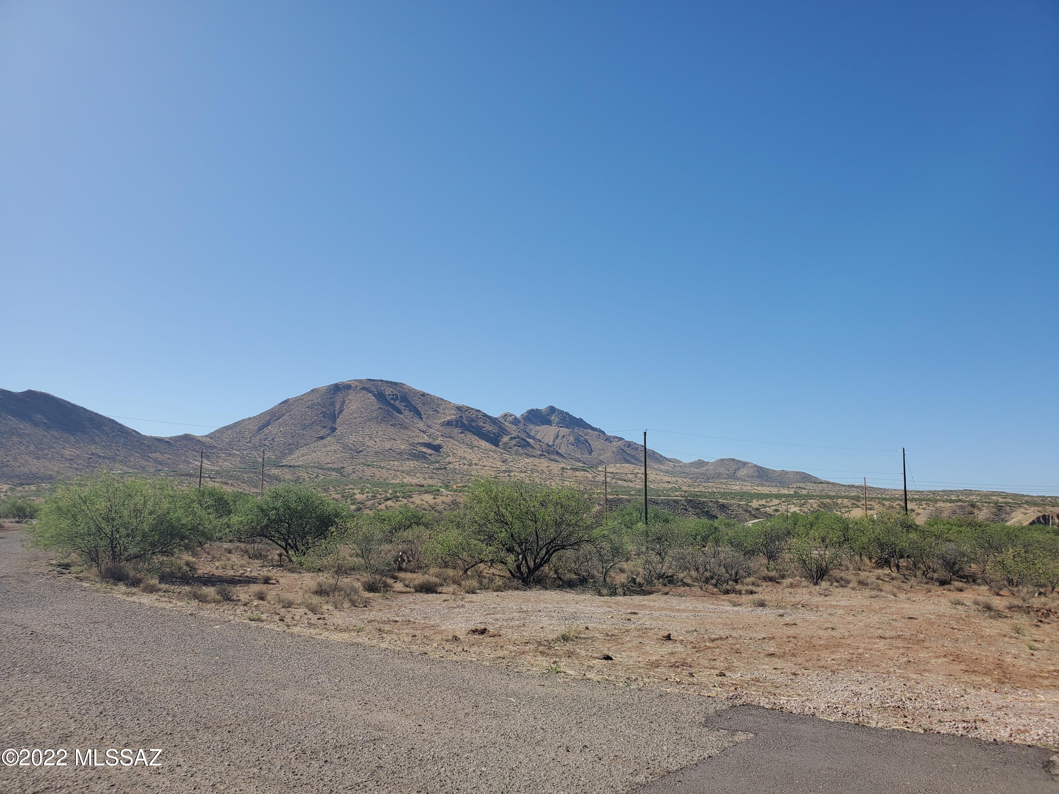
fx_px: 795
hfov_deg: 67.3
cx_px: 530
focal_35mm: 26
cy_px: 397
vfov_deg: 53.1
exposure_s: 1/1818
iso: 50
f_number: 2.4
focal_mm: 4.3
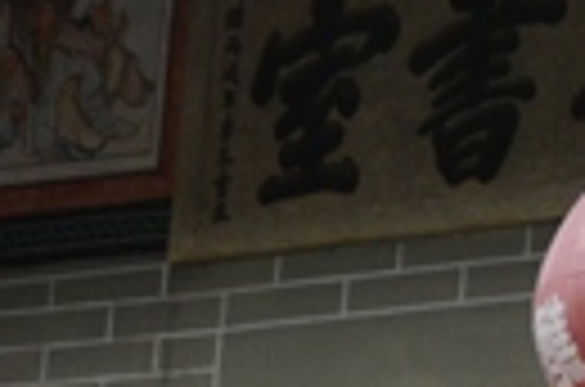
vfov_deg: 4.1
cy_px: 194
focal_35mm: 331
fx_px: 5366
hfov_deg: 6.2
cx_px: 693
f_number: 8
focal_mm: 28
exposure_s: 1/250
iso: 200
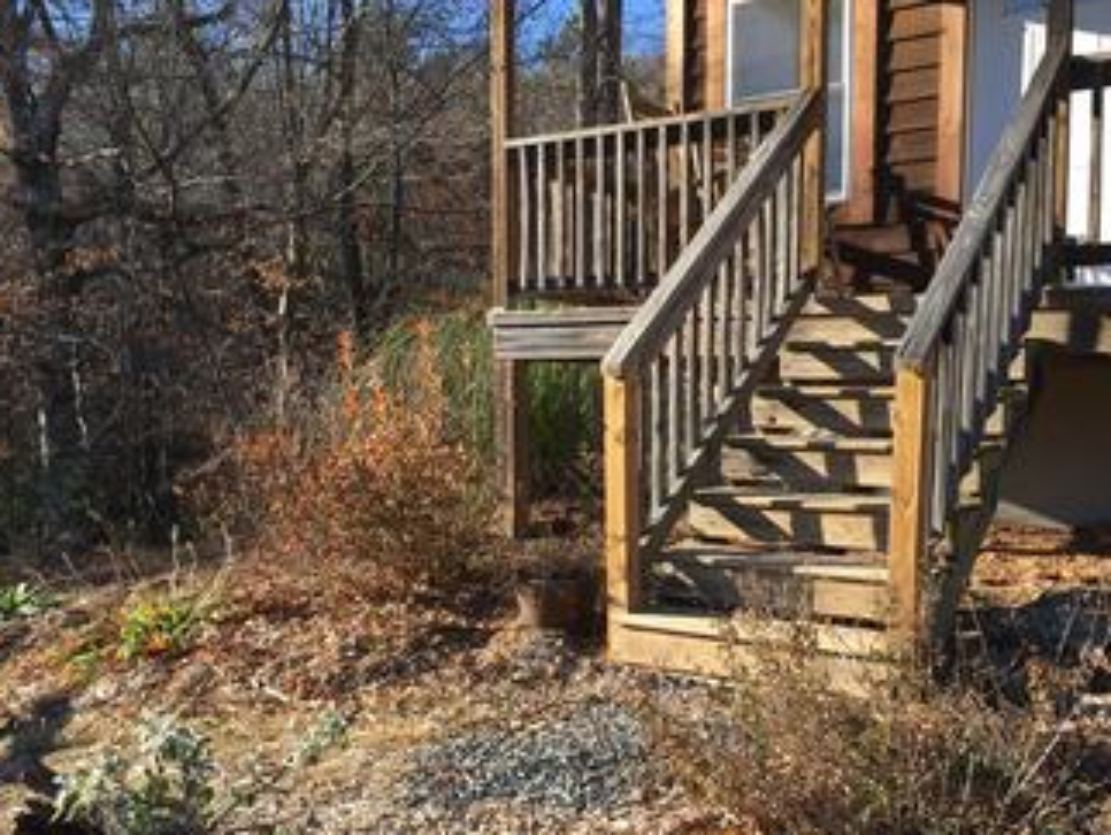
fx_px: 1156
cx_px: 642
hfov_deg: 51.1
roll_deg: -1.3
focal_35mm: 36
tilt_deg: -2.8
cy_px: 462
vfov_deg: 39.7
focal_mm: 4.15
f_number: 2.2
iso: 25
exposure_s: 1/487
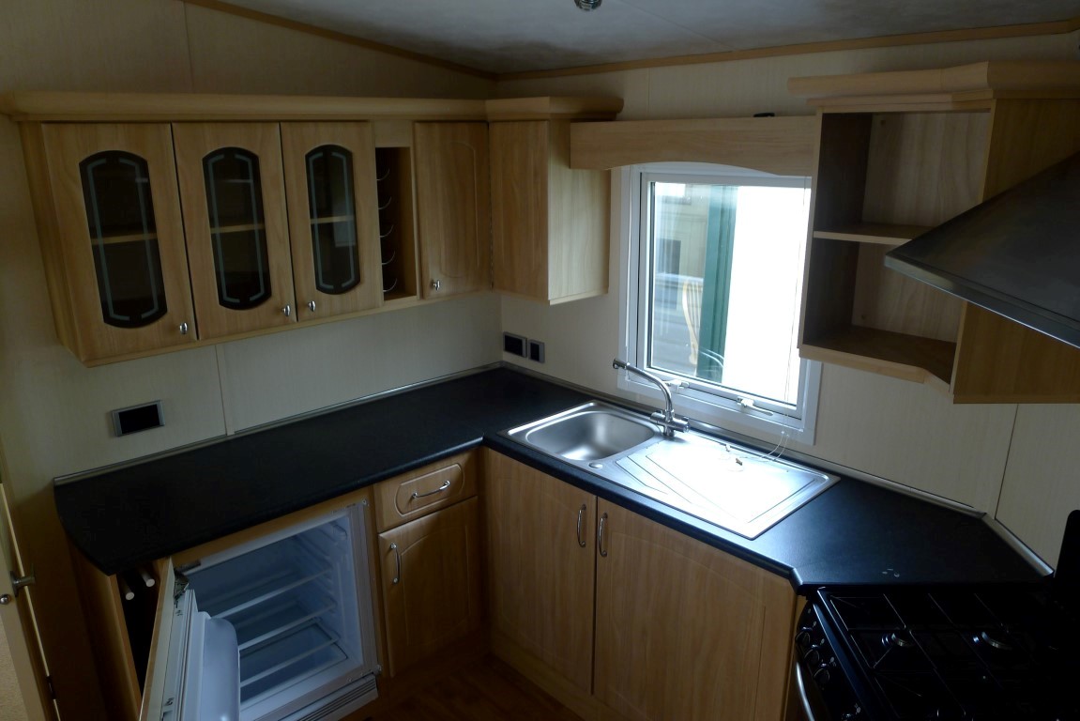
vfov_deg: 53.2
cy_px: 360
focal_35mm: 24
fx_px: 720
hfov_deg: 73.7
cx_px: 540
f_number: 2
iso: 80
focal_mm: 5.1
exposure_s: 1/60
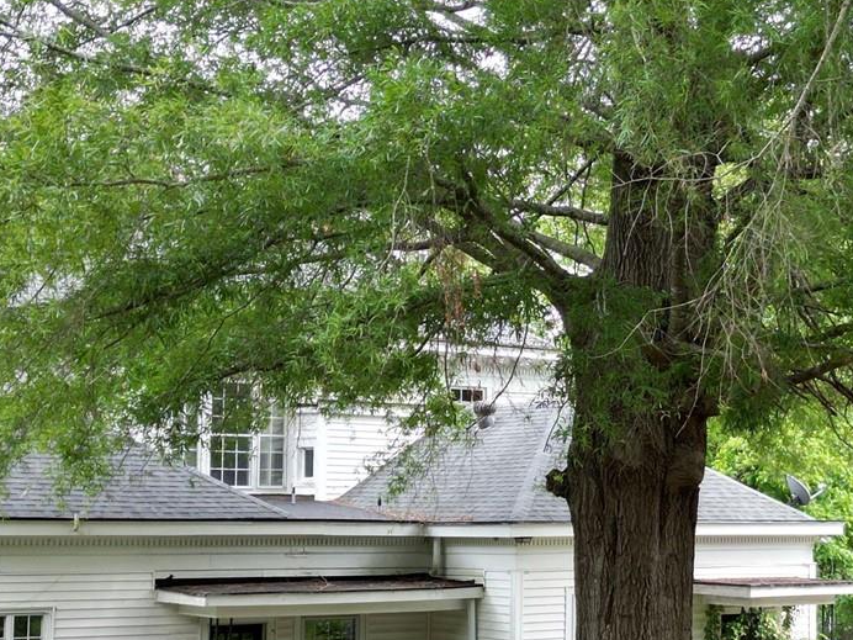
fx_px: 1750
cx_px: 682
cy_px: 397
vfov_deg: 20.7
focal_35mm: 71
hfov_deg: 26.9
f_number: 1.7
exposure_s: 1/400
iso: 100
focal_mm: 6.72
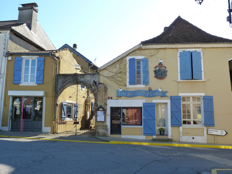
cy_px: 87
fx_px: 208
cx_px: 116
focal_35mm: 31
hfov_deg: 58.4
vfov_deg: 45.4
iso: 125
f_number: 4
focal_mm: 5.4
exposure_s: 1/200
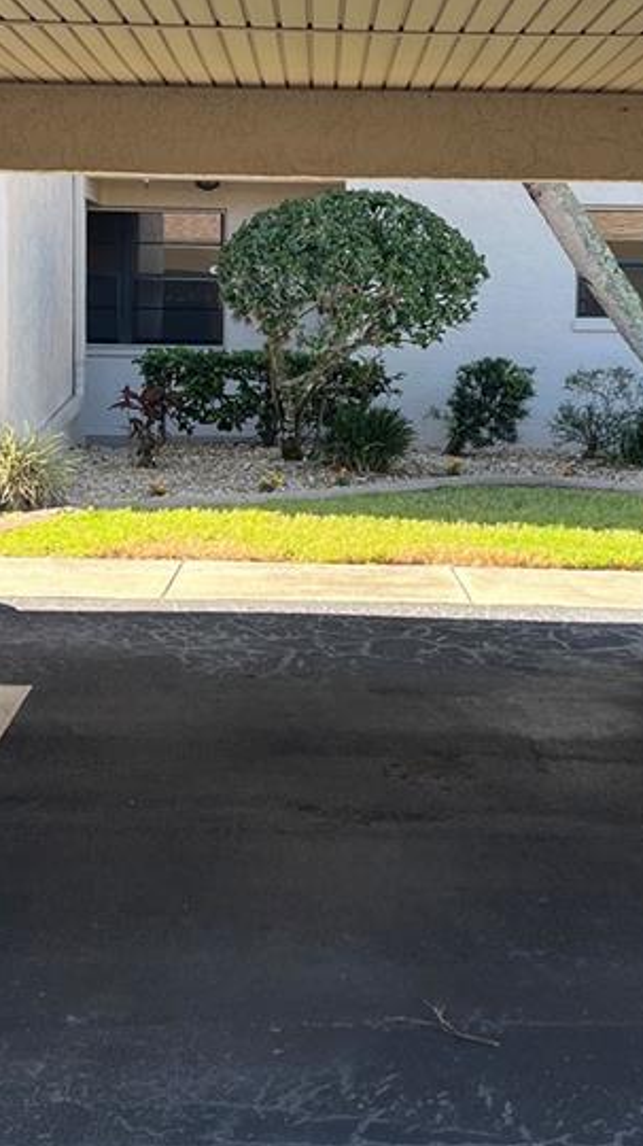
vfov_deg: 33.1
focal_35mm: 63
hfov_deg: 19.1
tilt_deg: -2.3
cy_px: 403
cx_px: 373
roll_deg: -0.6
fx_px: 1913
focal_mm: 5.7
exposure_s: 1/506
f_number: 1.5
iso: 50
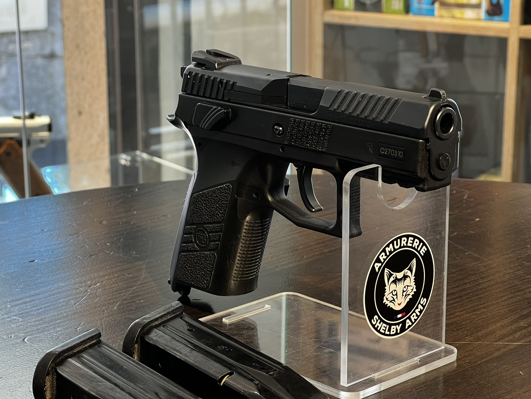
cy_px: 237
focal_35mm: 93
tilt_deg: -17.1
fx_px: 1427
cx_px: 267
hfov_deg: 21.1
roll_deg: +0.5
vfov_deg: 15.9
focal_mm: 9
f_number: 2.8
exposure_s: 1/100
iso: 160
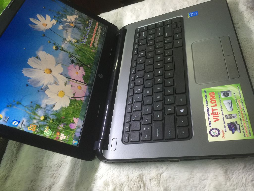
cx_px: 127
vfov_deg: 48.2
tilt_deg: -45.7
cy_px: 96
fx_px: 213
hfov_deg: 61.7
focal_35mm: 29
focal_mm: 4.15
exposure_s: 1/15
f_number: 2.2
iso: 50
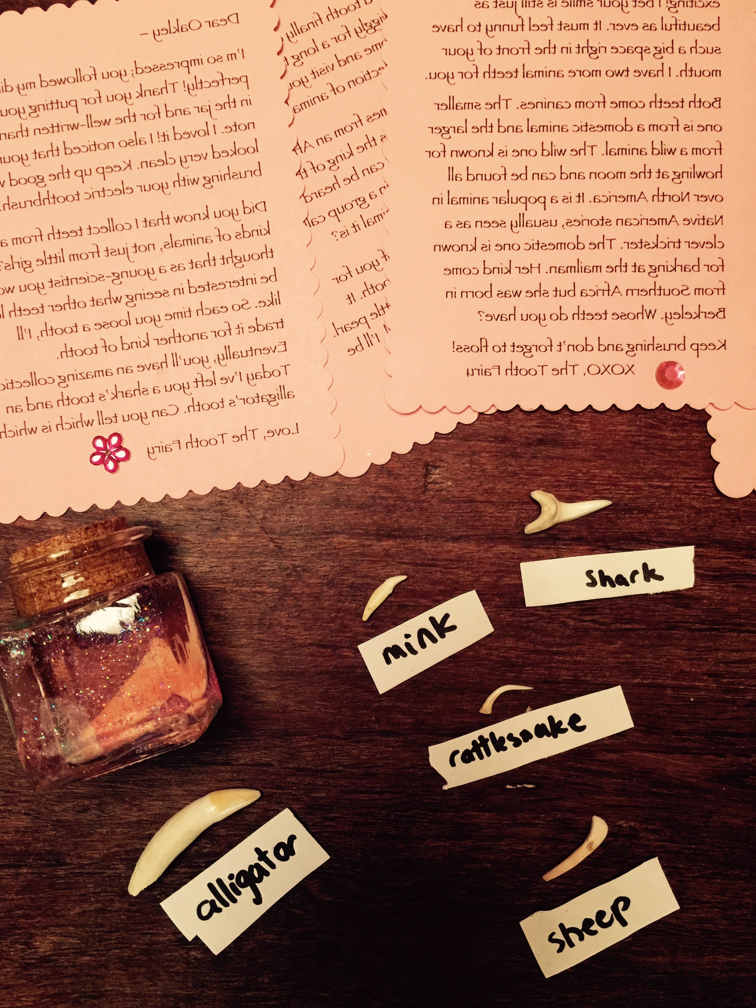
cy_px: 500
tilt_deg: -88.3
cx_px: 371
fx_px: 874
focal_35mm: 30
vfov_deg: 60.0
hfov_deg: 46.8
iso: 125
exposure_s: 1/15
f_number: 2.2
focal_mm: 4.15
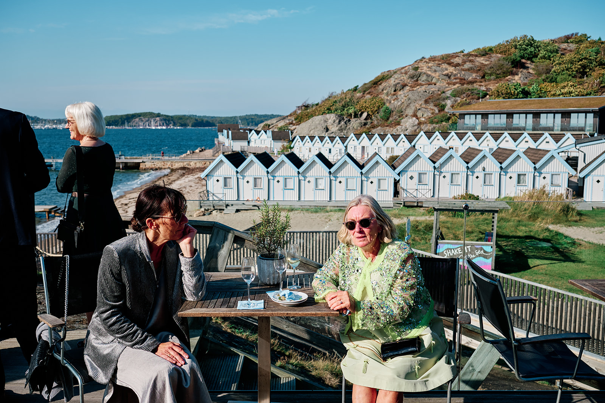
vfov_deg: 37.9
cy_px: 202
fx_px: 588
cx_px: 302
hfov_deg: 54.4
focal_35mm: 35
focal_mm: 23
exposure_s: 1/1700
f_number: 4
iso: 125
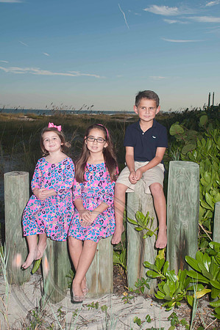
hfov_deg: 28.9
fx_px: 427
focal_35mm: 46
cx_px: 110
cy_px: 165
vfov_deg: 42.4
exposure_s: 1/250
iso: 100
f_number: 8
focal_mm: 31
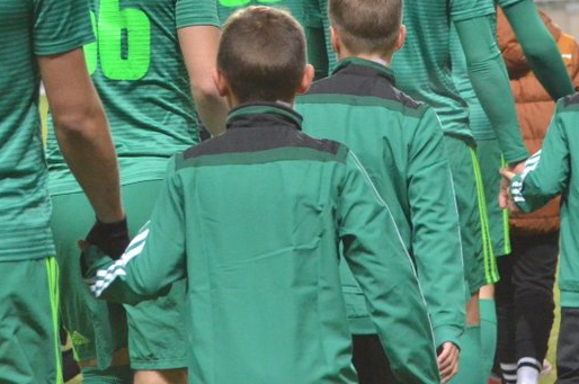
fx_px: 3934
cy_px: 75
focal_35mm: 245
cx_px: 48
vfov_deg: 5.6
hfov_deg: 8.4
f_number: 4.5
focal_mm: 70
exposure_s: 1/320
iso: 3200
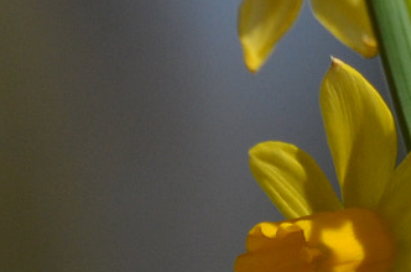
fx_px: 19486
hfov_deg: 1.2
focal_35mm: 1710
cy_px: -157
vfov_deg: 0.8
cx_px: 785
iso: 400
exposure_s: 1/2000
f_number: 8
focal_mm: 185
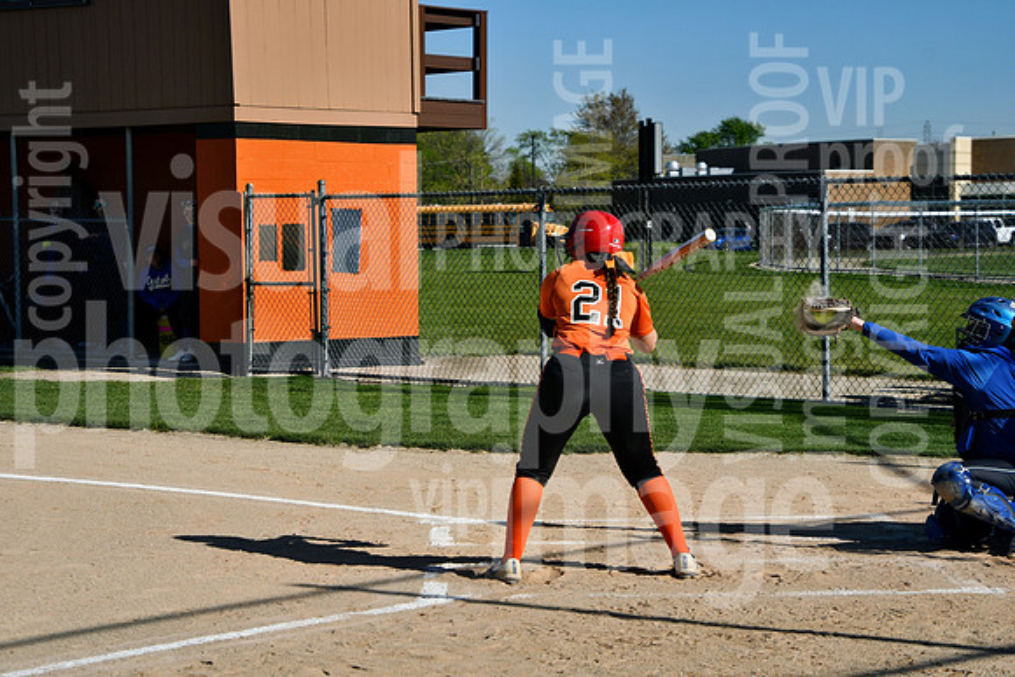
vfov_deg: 14.7
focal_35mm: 93
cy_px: 338
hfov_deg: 21.9
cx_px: 508
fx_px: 2623
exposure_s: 1/800
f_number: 7.1
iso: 100
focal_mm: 62
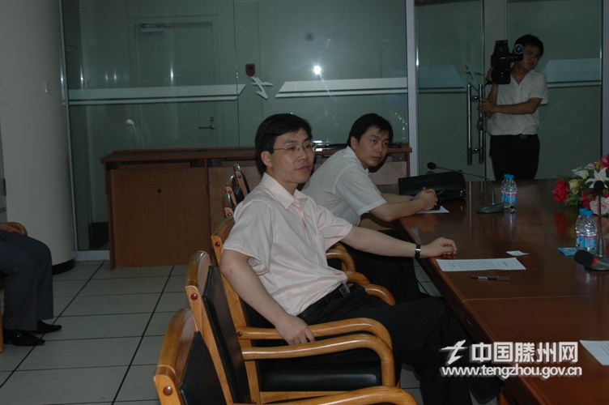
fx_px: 1014
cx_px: 304
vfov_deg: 22.6
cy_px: 202
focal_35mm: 60
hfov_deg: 33.4
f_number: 4.2
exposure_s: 1/60
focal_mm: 40
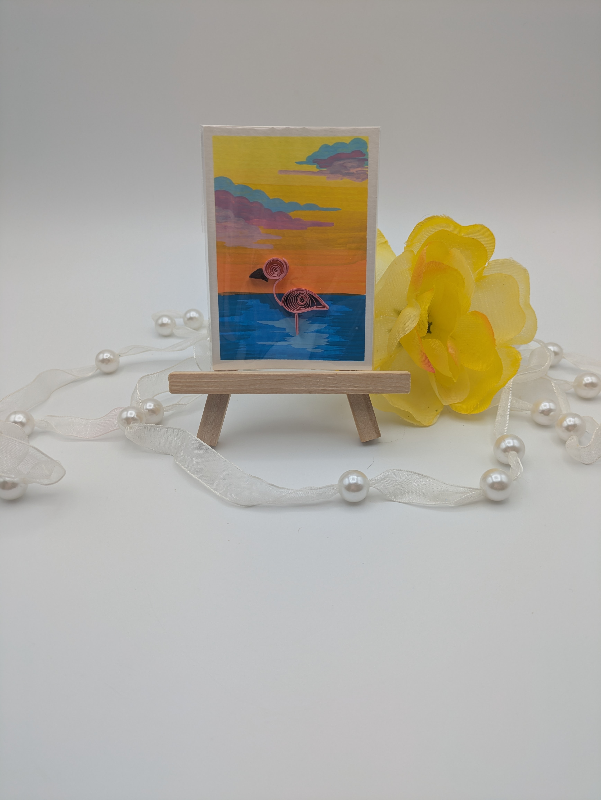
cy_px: 400
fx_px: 578
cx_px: 300
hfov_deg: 54.9
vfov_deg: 69.4
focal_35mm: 25
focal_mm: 5.43
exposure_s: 1/690
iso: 58
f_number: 1.89
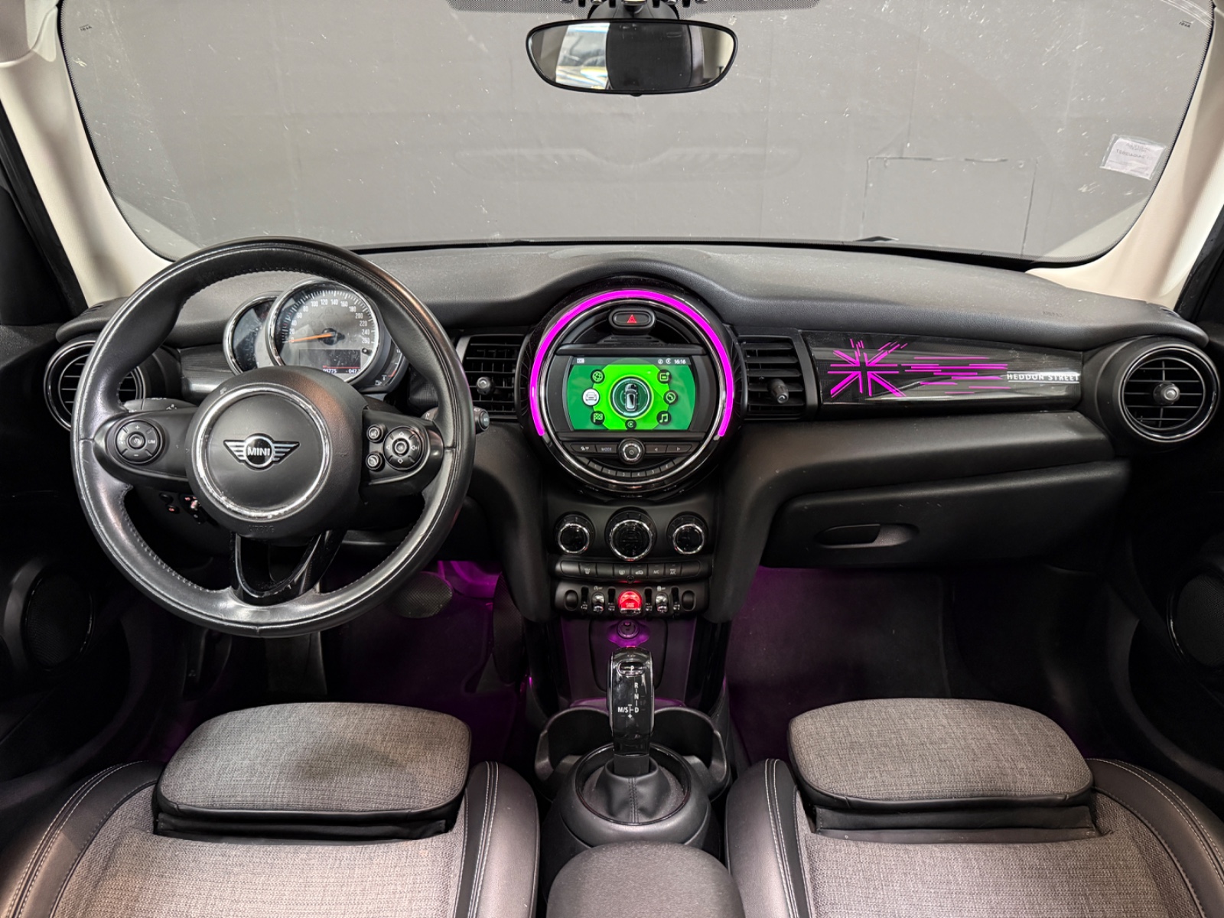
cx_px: 612
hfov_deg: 71.6
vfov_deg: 56.8
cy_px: 459
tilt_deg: -21.1
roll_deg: -0.6
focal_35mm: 24
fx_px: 849
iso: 800
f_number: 1.78
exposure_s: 1/33
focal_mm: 6.76
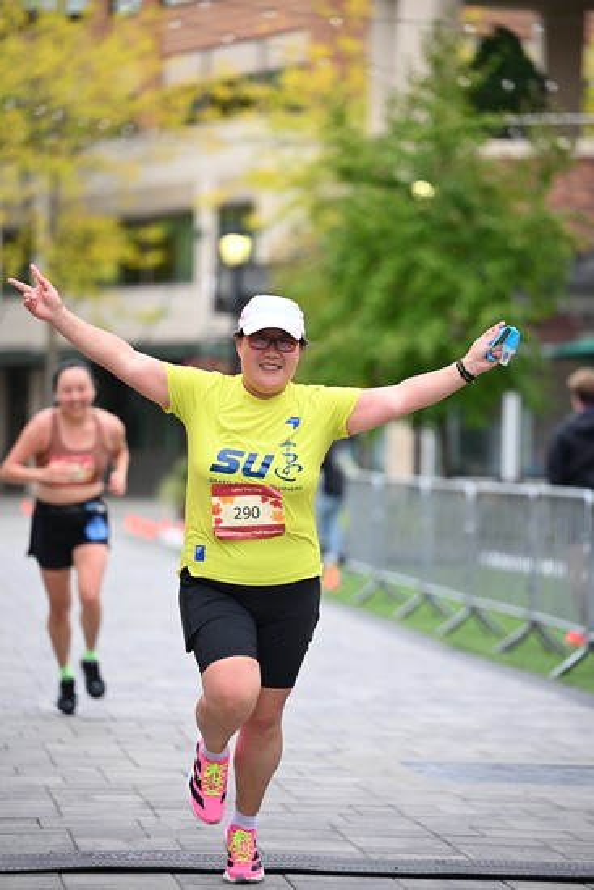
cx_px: 297
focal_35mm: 140
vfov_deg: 14.6
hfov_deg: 9.8
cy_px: 445
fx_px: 3463
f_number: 2.8
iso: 640
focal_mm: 140
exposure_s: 1/1600
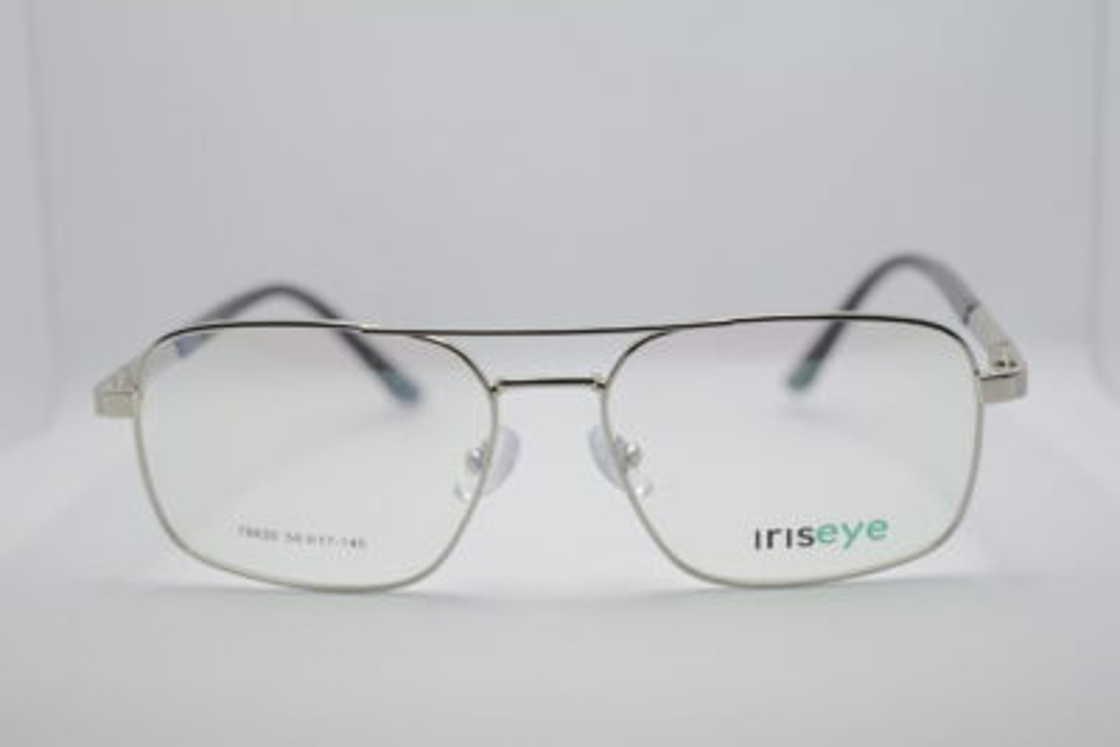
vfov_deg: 22.6
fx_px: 1867
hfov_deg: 33.4
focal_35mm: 60
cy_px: 374
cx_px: 560
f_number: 5.6
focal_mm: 40
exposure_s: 1/125
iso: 280
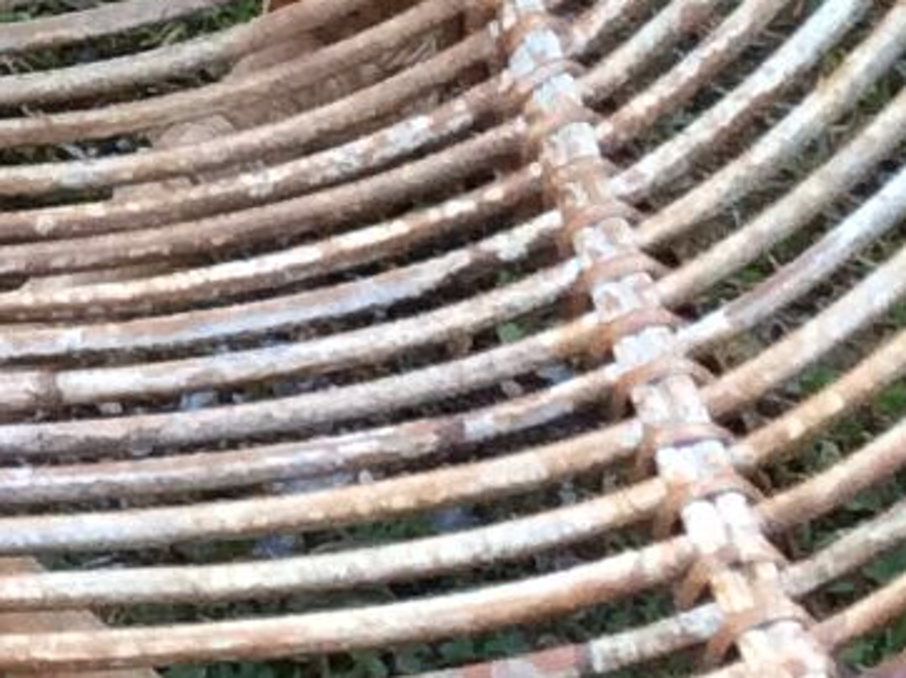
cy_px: -678
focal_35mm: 229
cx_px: -428
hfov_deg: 8.5
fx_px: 5990
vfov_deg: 6.3
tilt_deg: -50.5
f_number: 2.4
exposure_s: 1/100
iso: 64
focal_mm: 3.3
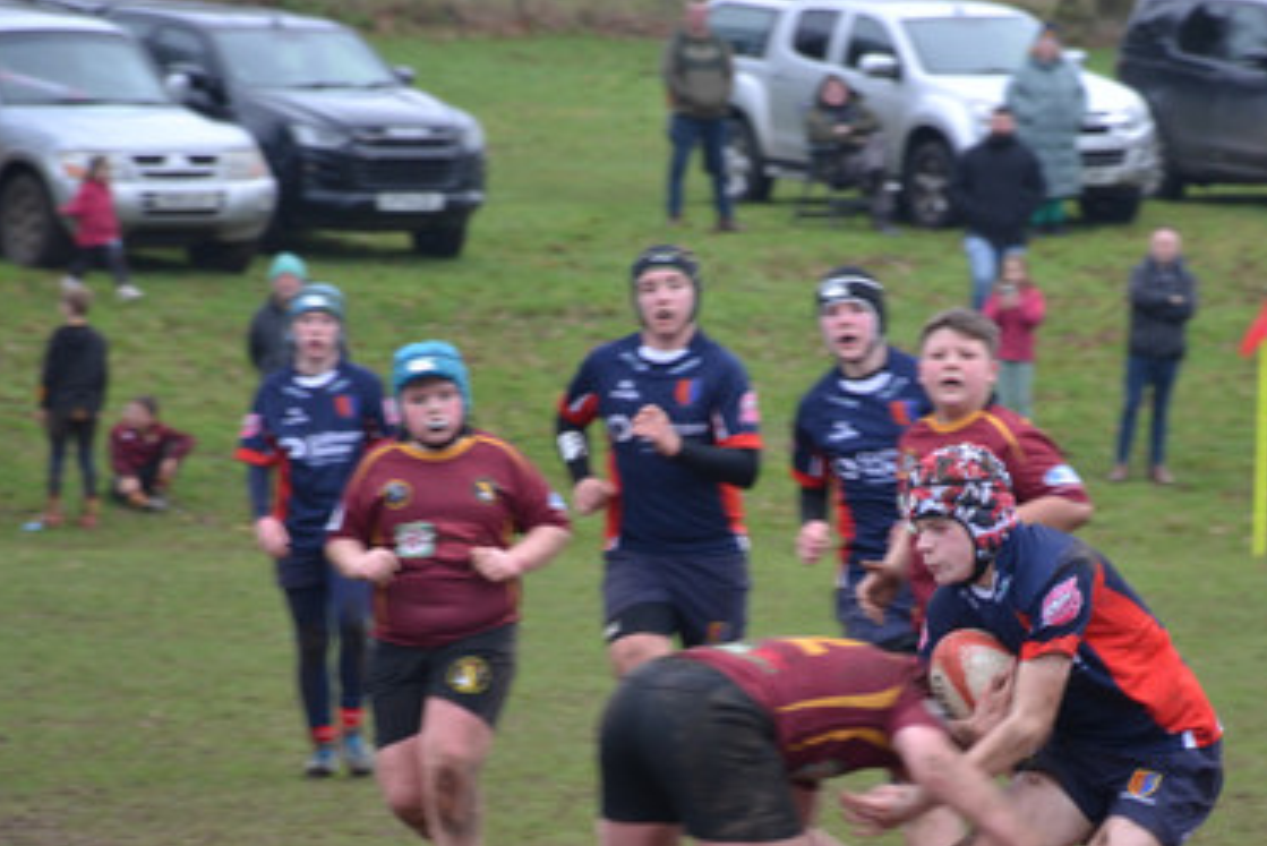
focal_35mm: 360
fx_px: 12674
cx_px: 856
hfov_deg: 5.7
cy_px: 691
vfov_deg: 3.8
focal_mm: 140
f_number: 5.6
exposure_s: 1/250
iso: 400
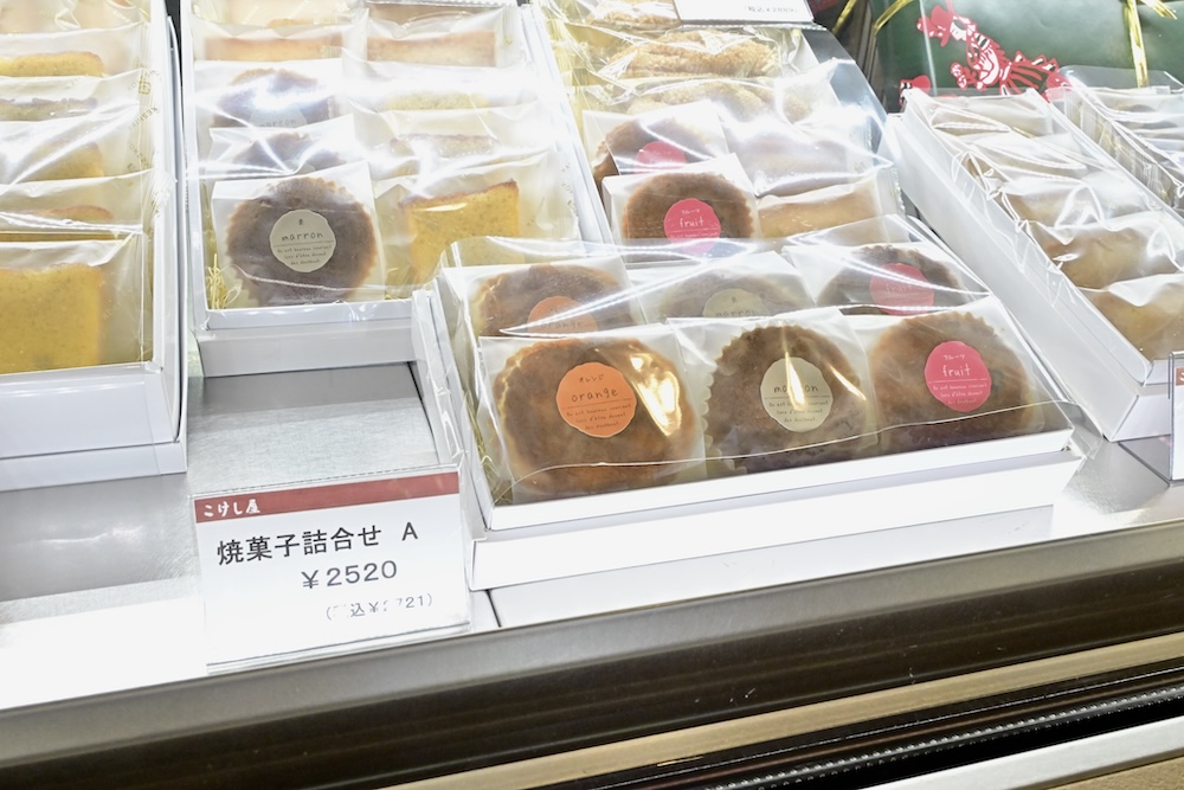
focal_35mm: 34
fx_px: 1135
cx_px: 592
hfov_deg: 55.1
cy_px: 395
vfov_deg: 38.4
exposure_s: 1/160
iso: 4000
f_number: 18
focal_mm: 34.5
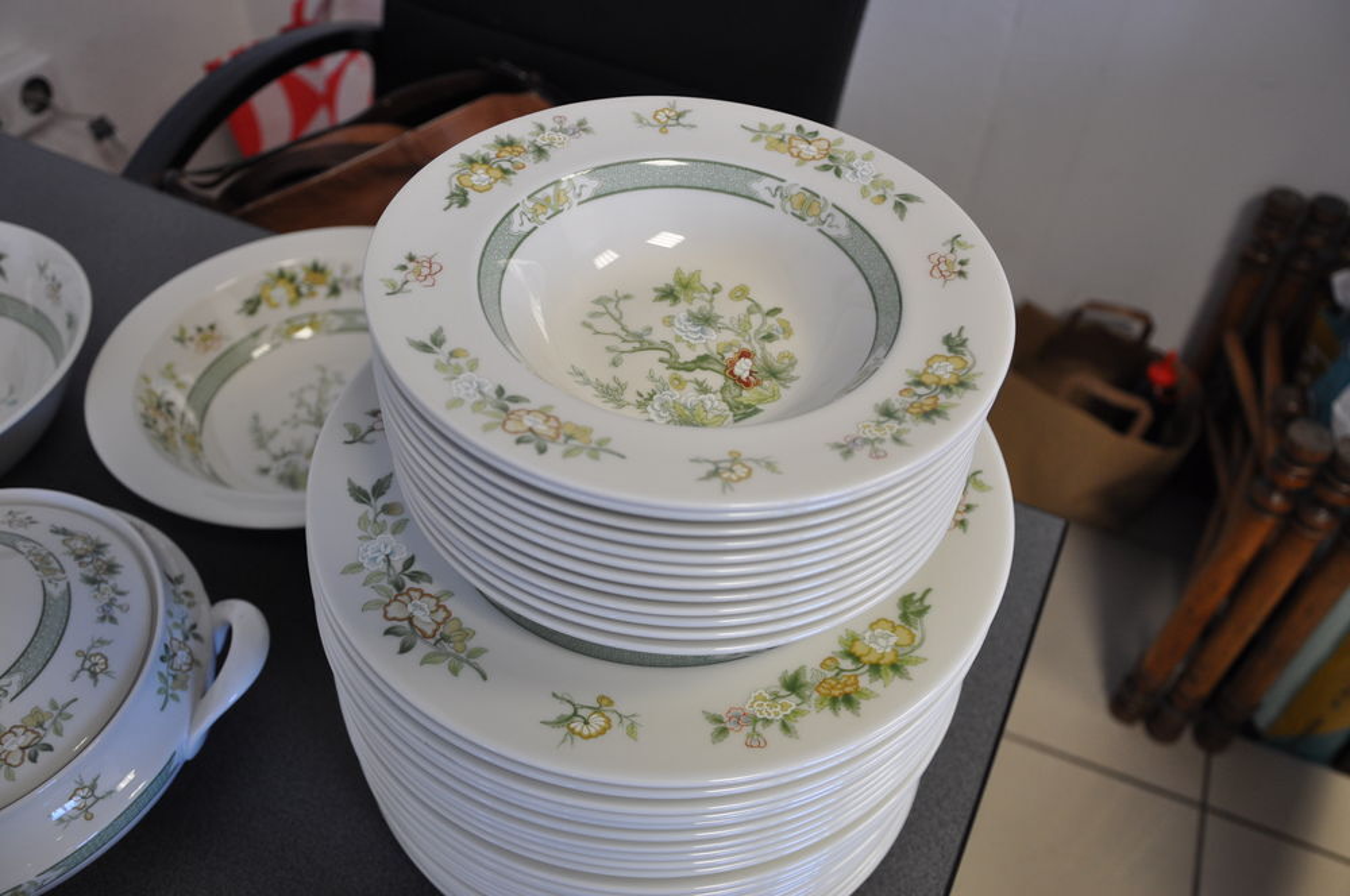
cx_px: 675
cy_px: 448
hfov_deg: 59.6
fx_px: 1180
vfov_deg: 41.6
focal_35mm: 32
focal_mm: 21
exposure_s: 1/60
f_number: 4
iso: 400
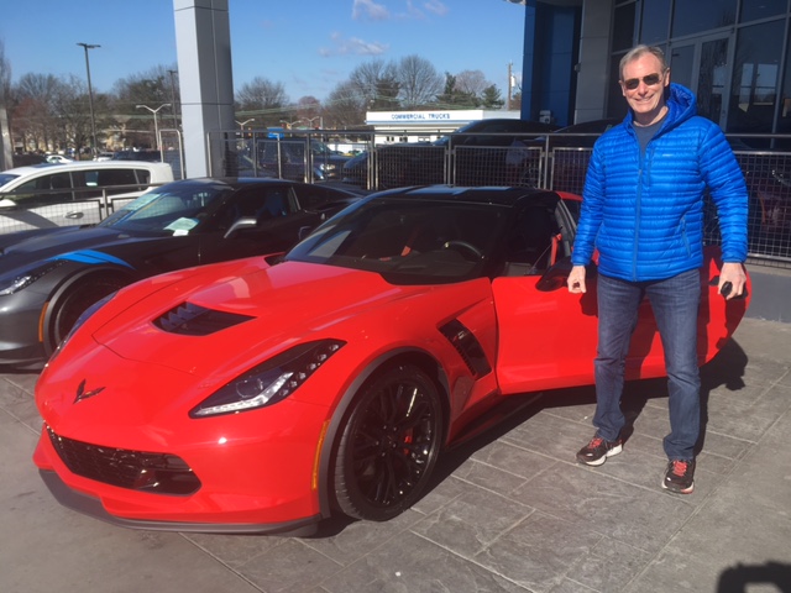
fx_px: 663
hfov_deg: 61.7
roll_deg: +0.4
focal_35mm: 29
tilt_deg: -13.0
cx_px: 396
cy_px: 296
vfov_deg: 48.2
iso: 25
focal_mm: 4.15
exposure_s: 1/1099
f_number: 2.2
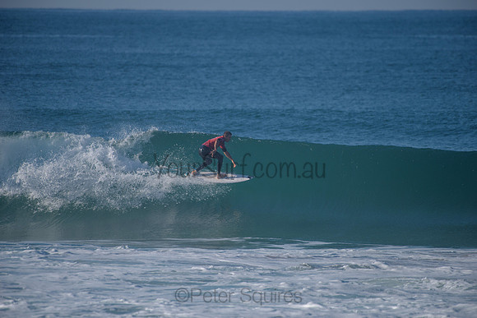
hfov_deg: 4.1
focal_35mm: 500
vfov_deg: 2.8
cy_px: 159
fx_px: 6626
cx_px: 238
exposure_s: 1/2000
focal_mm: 500
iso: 180
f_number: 5.6
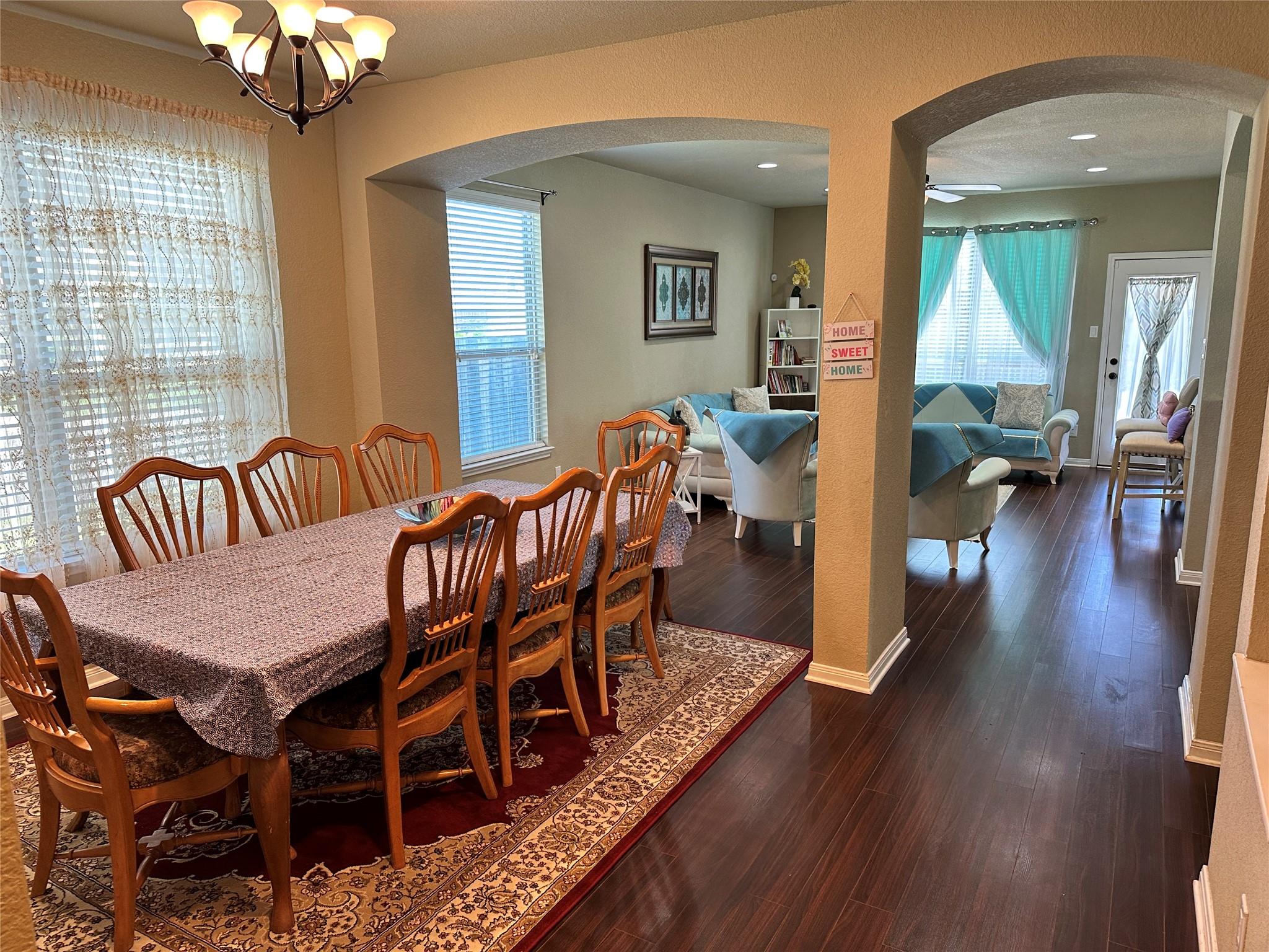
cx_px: 634
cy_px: 476
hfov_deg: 71.6
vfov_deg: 56.8
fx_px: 880
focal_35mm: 24
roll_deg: +1.1
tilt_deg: -10.7
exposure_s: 1/60
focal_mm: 6.86
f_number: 1.78
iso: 125
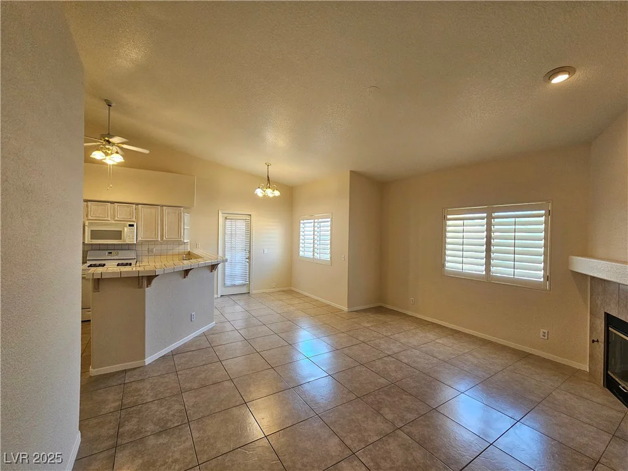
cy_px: 236
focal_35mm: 13
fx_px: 236
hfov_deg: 106.2
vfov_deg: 89.9
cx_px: 314
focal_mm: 2.2
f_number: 2.2
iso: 100
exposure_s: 1/60.2
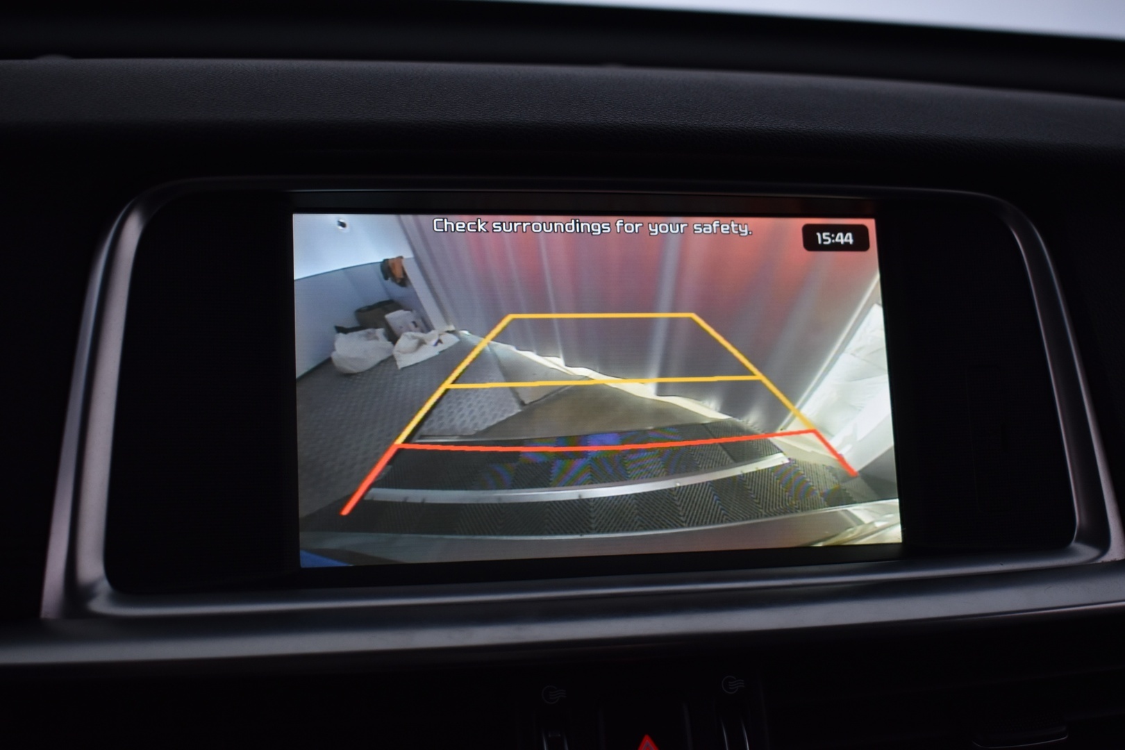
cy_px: 375
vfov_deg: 28.9
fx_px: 1453
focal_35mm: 46
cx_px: 562
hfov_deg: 42.3
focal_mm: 31
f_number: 4.2
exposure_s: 1/50
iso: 560
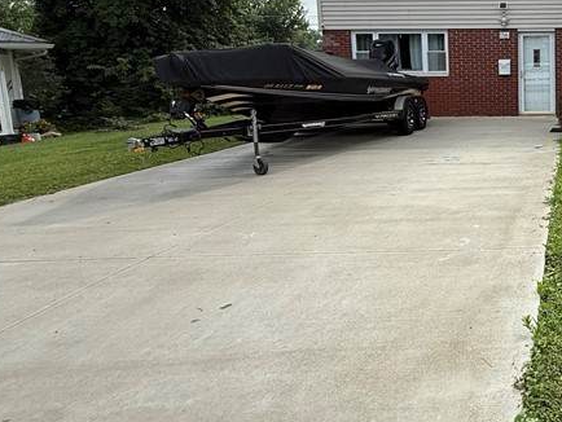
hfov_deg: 46.3
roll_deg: +0.1
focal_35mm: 33
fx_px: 536
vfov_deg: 42.3
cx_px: 563
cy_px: 132
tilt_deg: -6.7
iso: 50
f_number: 2.2
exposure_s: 1/1189
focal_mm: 2.22
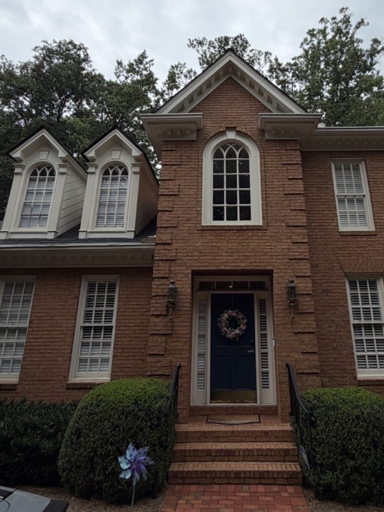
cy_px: 207
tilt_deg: +18.9
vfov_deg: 70.9
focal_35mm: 24
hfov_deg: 56.4
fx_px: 355
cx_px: 231
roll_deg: -0.5
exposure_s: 1/928
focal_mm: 2.22
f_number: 2.2
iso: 20
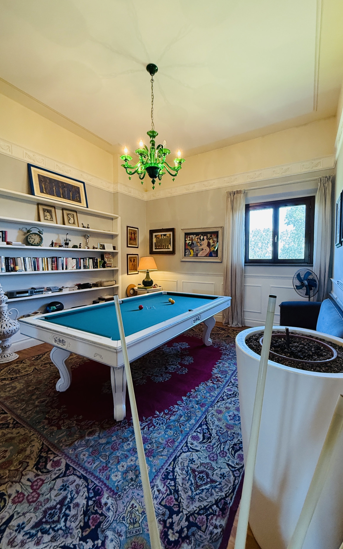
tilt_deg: -1.9
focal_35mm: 15
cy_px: 273
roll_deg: -1.0
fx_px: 224
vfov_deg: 101.5
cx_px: 184
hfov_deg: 74.7
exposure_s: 1/50
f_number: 2.2
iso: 320
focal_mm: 2.22
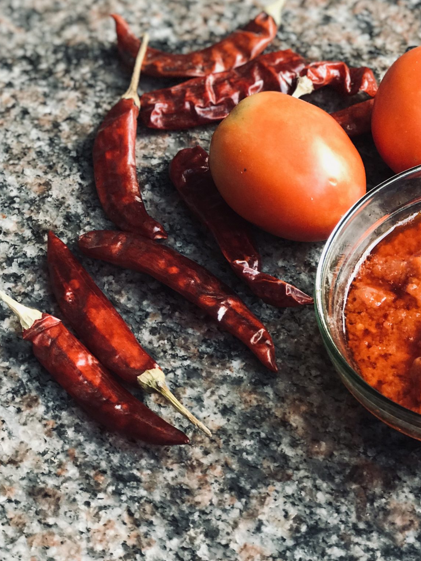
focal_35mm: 95
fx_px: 1541
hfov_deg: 15.5
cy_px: 118
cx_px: 323
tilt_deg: -46.8
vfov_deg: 20.4
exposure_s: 1/50
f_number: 2.8
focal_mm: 6.6
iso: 50
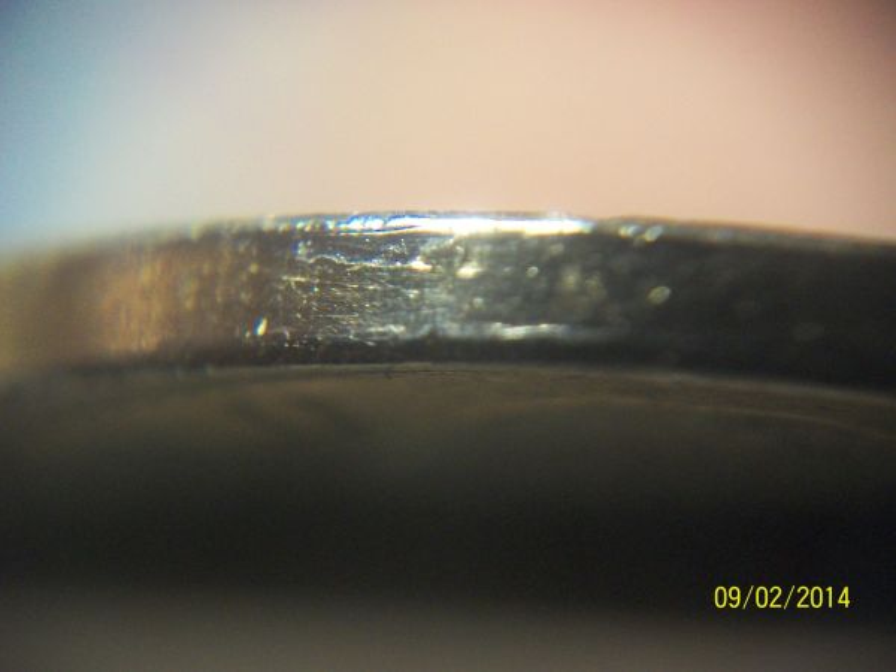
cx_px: 448
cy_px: 336
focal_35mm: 62
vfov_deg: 23.7
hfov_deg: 31.2
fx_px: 1605
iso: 379
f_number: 4.1
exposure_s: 1/100
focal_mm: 11
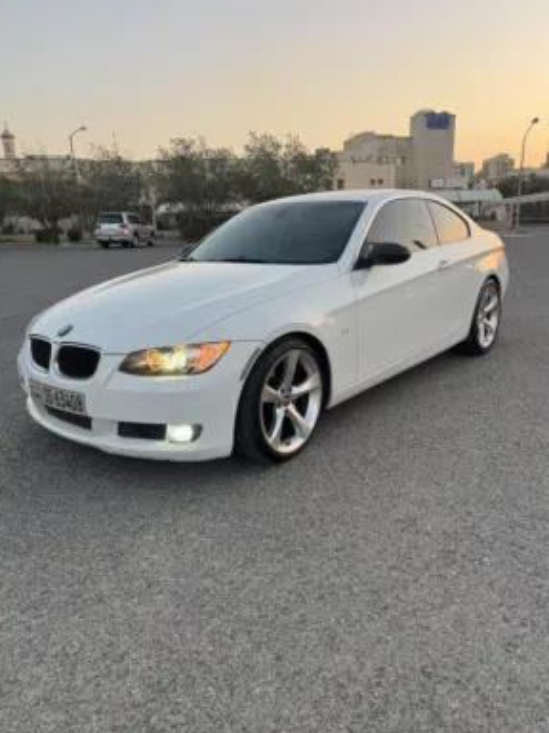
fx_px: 529
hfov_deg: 54.9
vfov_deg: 69.4
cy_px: 374
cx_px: 273
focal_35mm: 25
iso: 64
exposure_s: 1/215
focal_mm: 6.76
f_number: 1.78
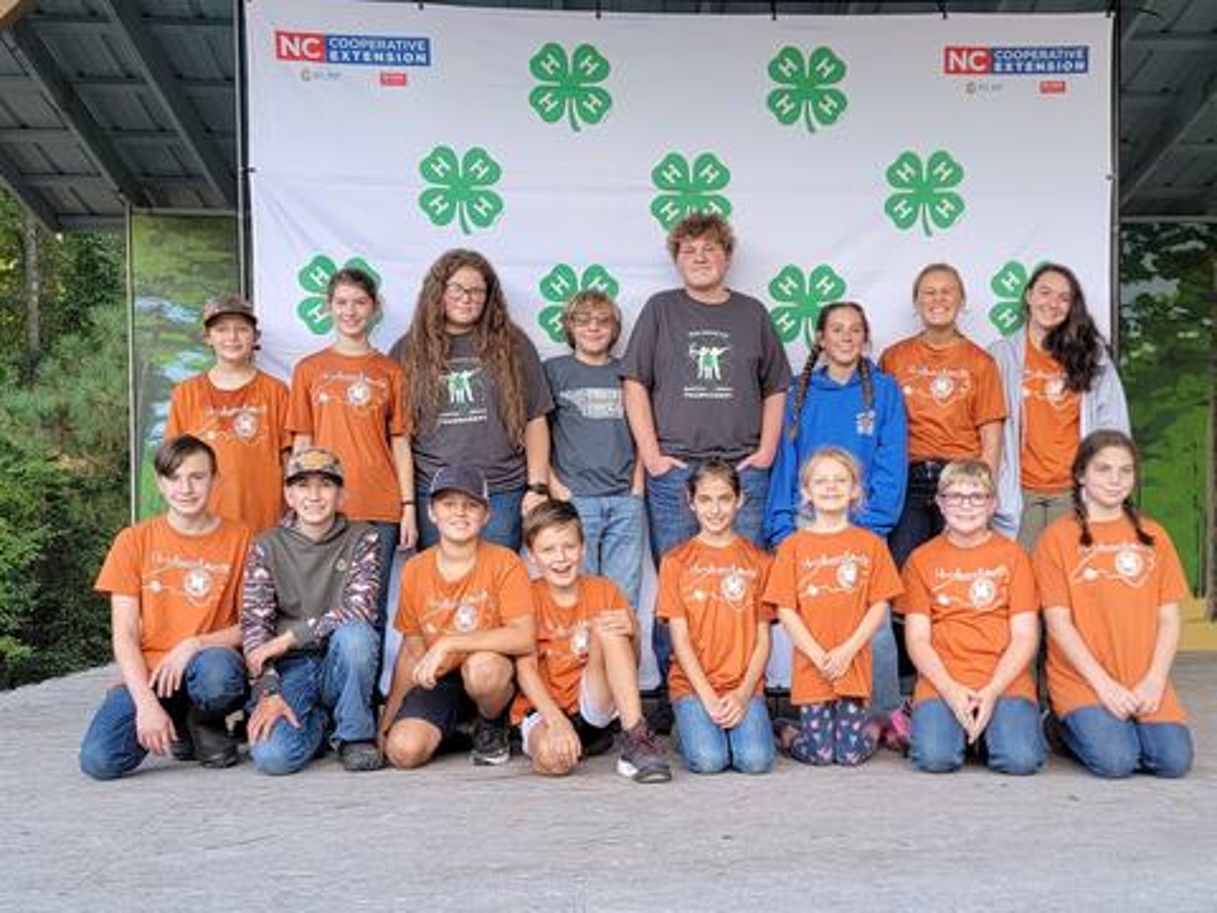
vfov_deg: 56.8
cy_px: 456
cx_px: 608
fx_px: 844
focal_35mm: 24
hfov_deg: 71.6
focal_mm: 6.7
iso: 80
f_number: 1.8
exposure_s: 1/120
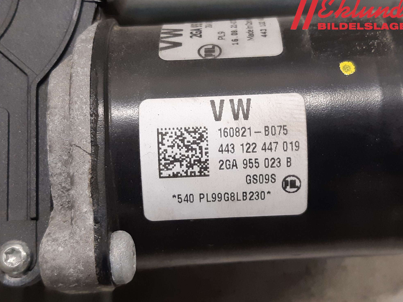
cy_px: 152
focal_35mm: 27
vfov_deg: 51.4
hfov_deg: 65.3
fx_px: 314
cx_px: 207
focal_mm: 3.93
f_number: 1.7
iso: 125
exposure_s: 1/50
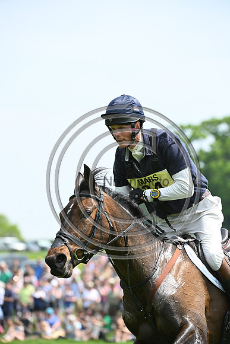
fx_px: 1915
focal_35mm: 200
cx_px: 115
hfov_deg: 6.9
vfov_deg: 10.3
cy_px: 172
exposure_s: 1/1250
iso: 500
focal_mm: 200
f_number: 5.6
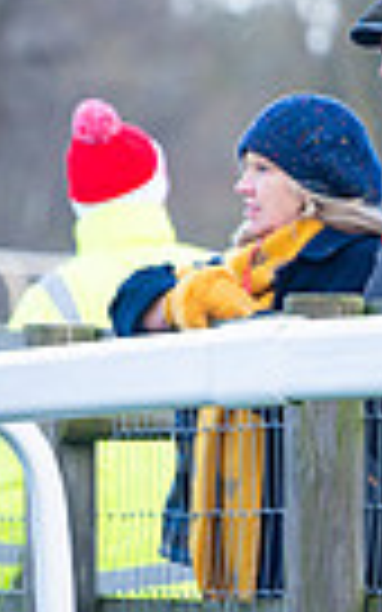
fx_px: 10711
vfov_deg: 3.3
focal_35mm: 643
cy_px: 513
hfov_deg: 2.0
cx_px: -629
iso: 250
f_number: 3.5
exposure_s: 1/320
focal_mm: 145
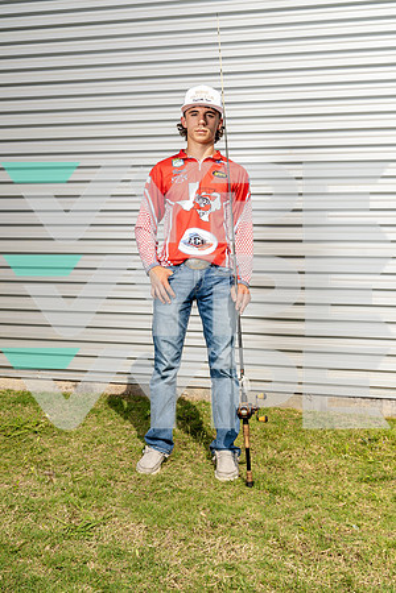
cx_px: 198
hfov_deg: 35.1
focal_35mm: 38
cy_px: 296
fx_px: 627
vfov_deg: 50.7
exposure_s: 1/250
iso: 100
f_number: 8
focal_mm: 38
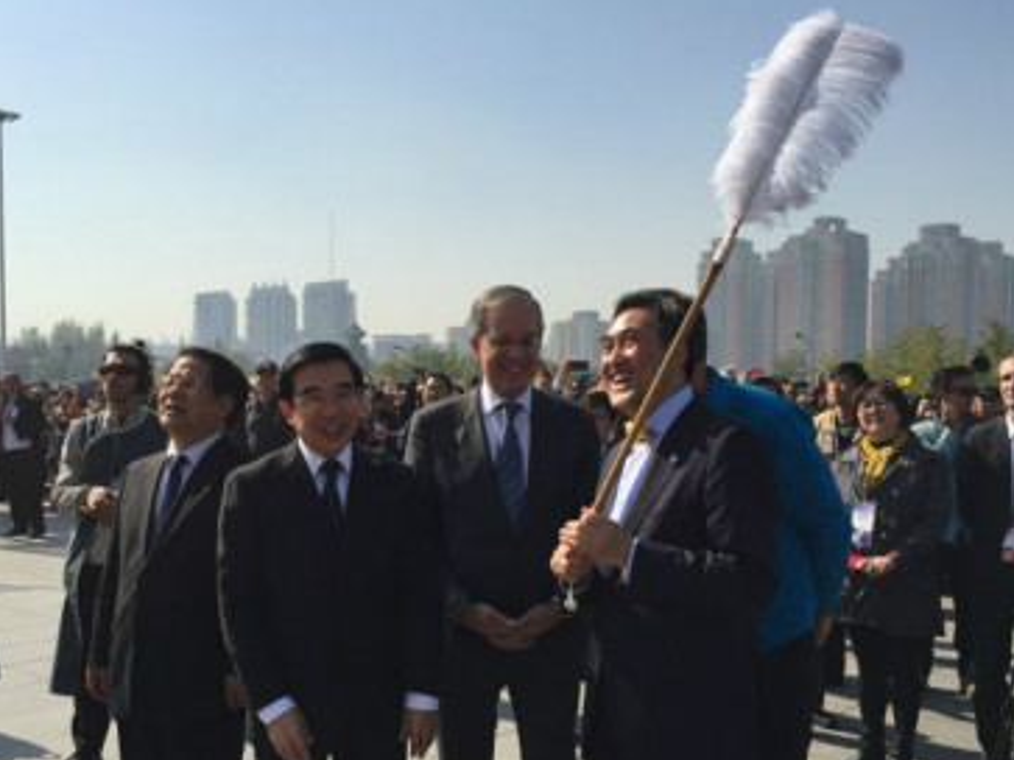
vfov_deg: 35.8
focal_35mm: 40
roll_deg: -1.1
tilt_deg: -1.9
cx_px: 466
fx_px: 1171
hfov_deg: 46.8
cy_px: 448
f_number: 2.2
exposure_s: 1/2825
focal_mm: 4.15
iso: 32
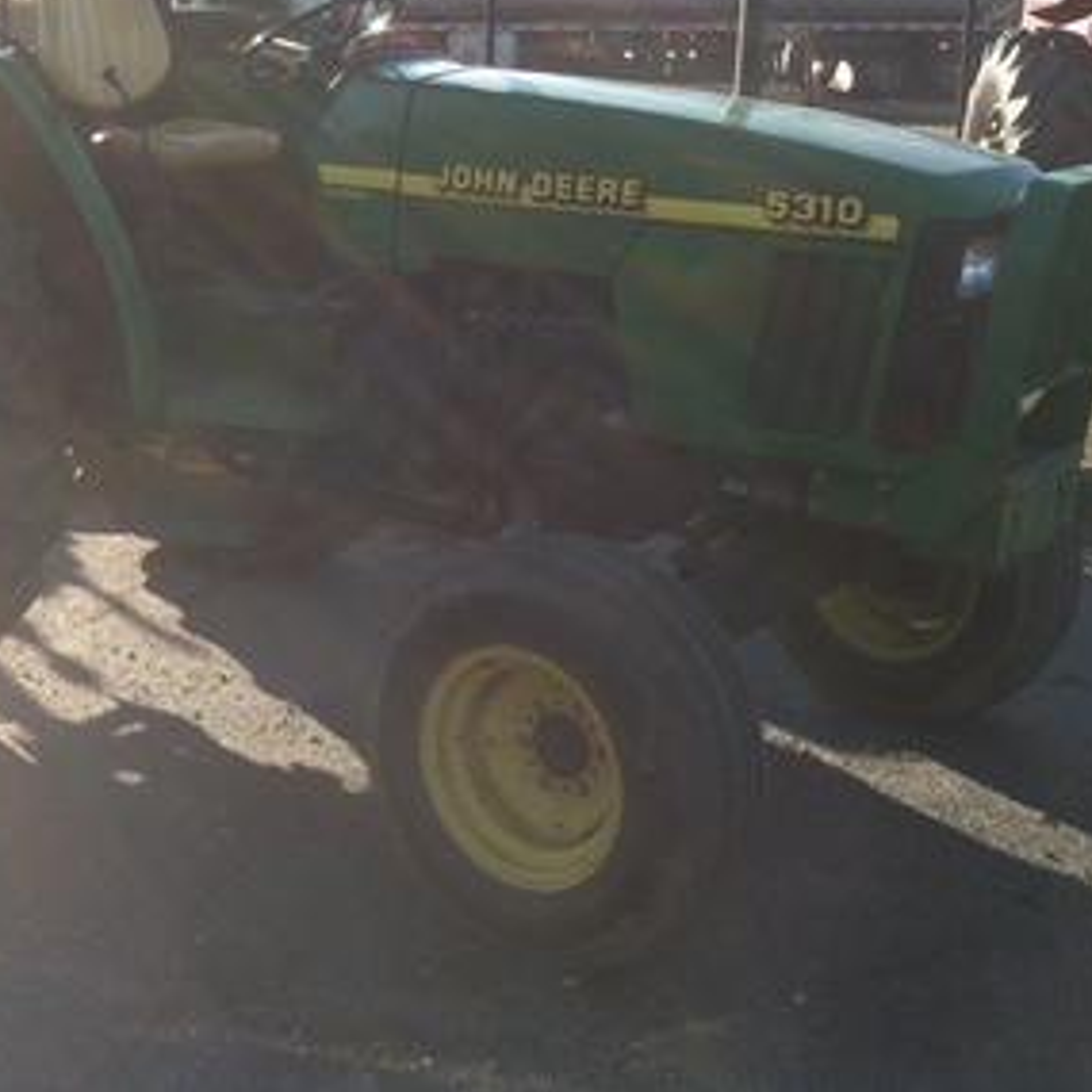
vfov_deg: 28.8
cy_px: 318
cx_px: 257
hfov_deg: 28.6
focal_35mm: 59
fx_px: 2106
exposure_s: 1/667
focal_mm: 3.85
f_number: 2.8
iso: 80
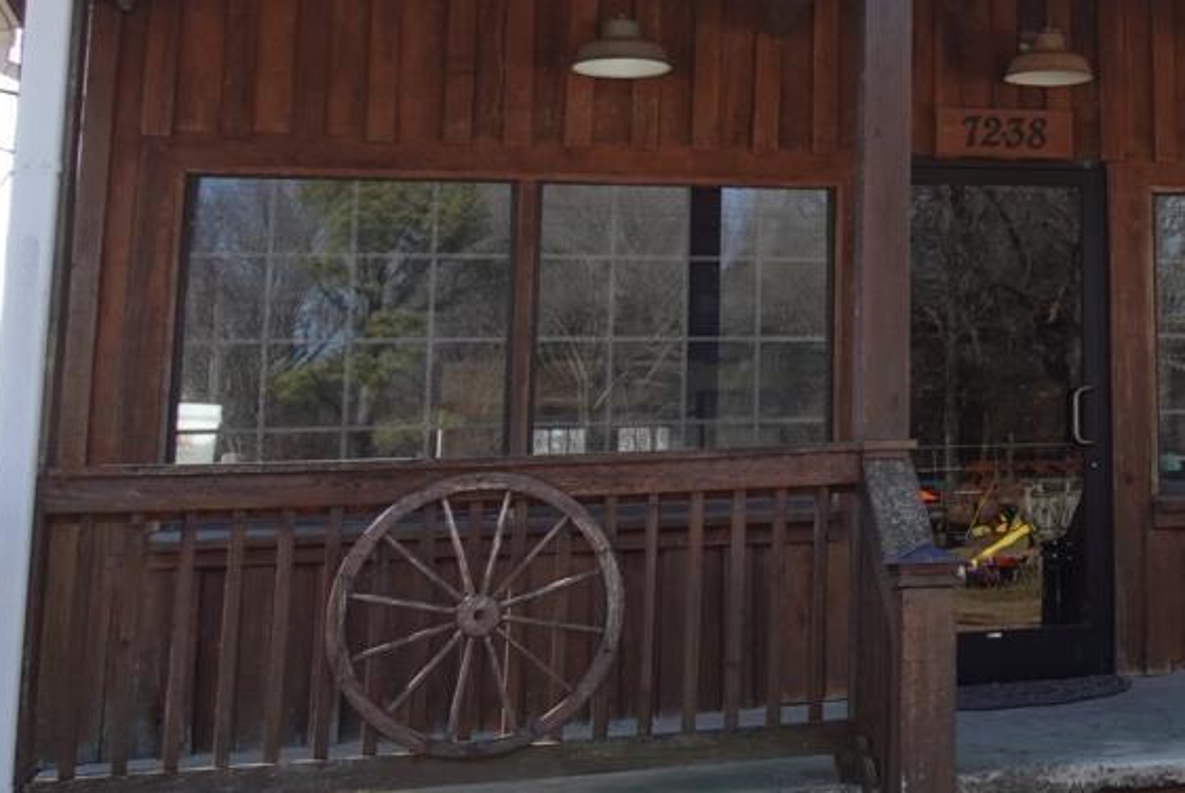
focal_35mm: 69
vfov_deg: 19.4
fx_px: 2274
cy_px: 59
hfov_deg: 25.8
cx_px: 1455
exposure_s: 1/640
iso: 125
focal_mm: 9.4
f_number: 2.5
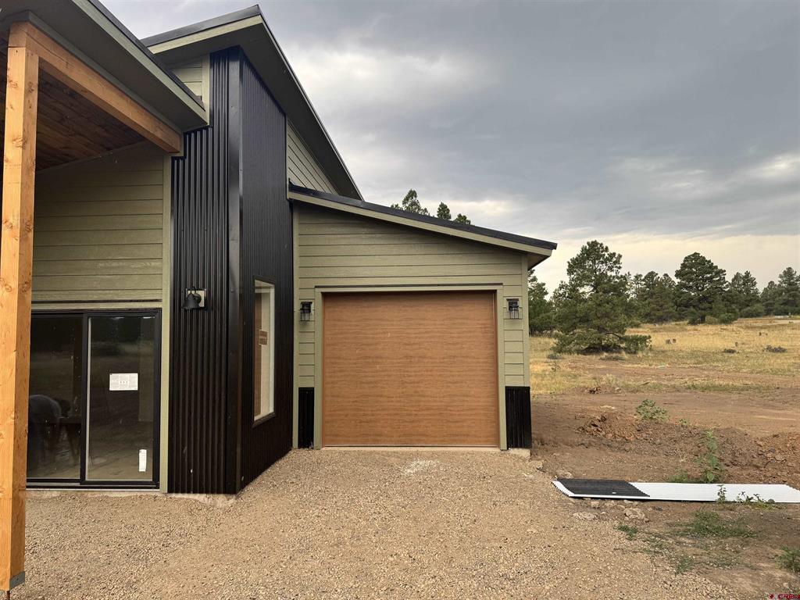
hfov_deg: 71.6
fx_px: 555
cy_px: 300
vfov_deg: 56.8
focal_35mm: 24
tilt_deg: +3.3
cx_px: 400
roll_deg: +0.8
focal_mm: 6.76
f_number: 1.78
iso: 80
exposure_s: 1/598
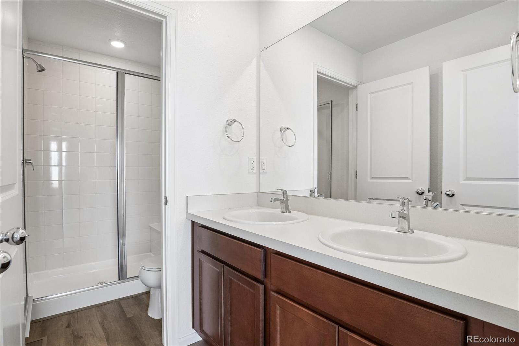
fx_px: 238
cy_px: 173
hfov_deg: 95.0
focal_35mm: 16
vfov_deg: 72.0
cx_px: 260
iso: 200
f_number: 8
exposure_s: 1/30
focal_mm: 11
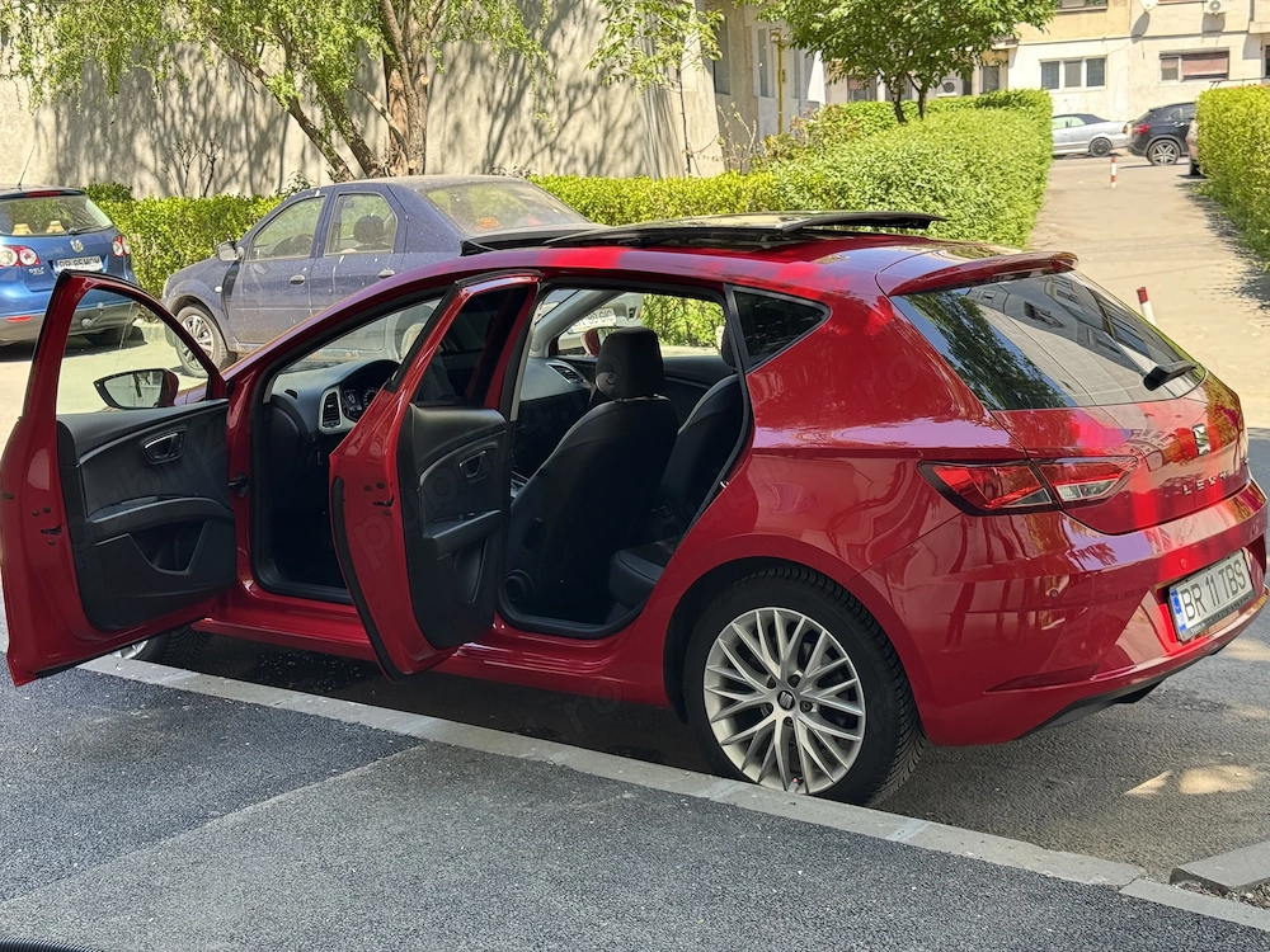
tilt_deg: -10.3
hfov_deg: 39.7
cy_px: 476
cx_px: 635
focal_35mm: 48
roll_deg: +3.3
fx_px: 1761
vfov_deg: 30.3
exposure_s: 1/368
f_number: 1.78
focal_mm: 6.76
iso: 64
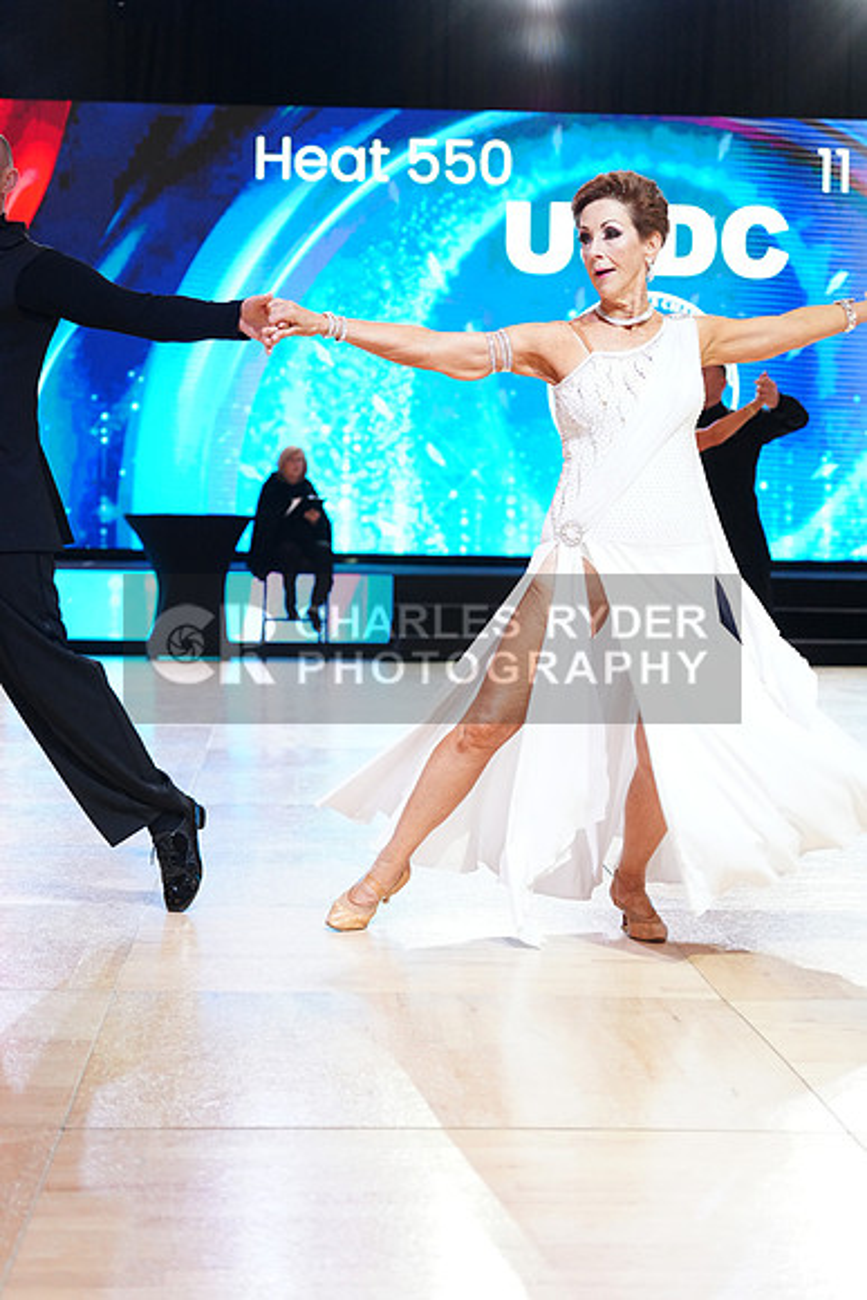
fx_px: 2527
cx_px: 434
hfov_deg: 19.5
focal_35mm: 70
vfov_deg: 28.8
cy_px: 650
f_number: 4
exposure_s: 1/250
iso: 2500
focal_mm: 70
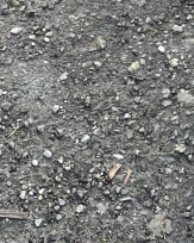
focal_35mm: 133
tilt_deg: -31.2
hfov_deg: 10.4
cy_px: -363
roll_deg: -8.4
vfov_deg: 11.6
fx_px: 955
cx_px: 418
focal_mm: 5.1
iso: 32
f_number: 1.6
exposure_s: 1/143
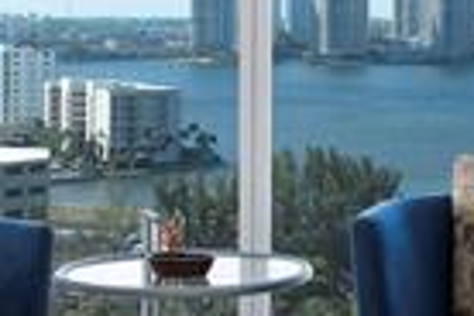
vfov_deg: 9.2
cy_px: 3
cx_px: 467
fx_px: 1949
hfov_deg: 13.7
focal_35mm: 148
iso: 100
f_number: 10
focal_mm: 32
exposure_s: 1/60
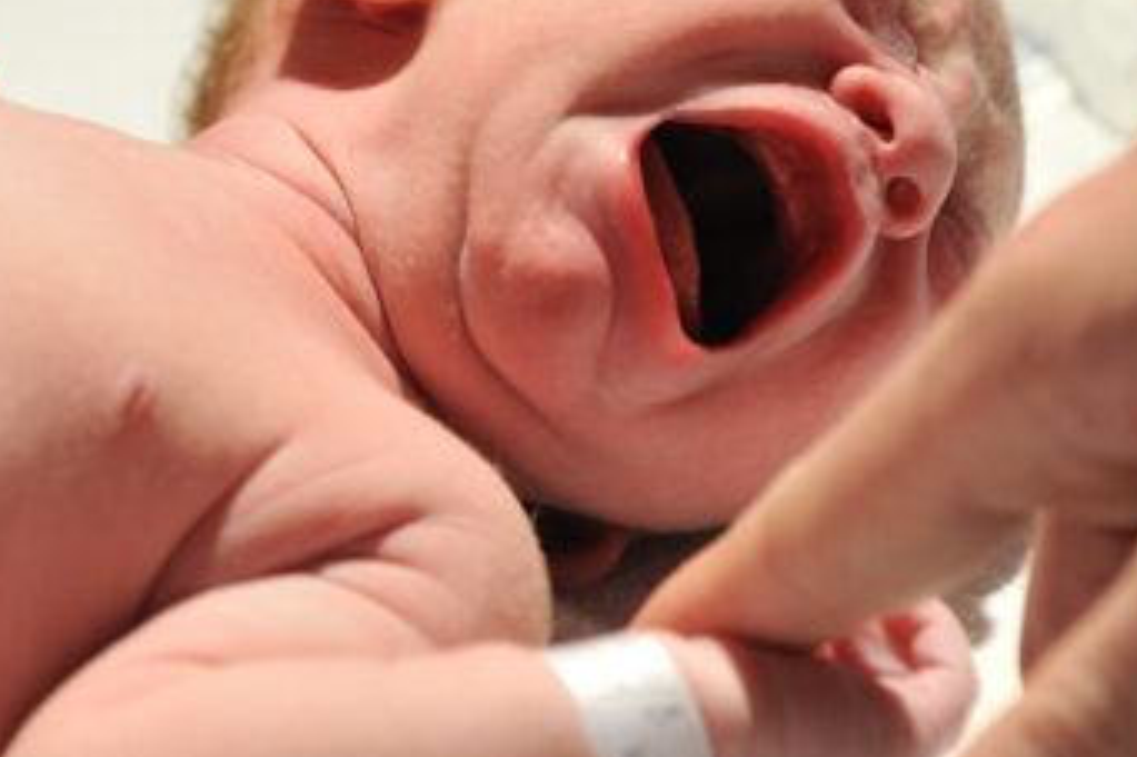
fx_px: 6629
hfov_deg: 9.8
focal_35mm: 210
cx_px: 170
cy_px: -58
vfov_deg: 6.5
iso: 400
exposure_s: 1/50
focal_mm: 70
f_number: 4.5
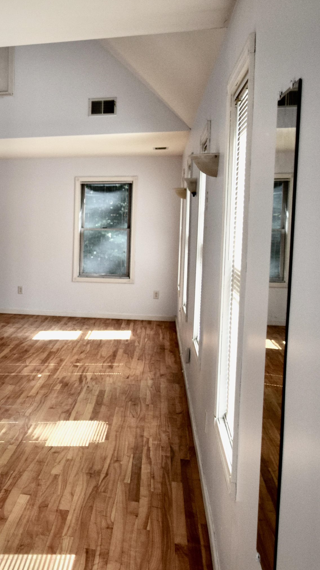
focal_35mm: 43
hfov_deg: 24.6
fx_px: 649
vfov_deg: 47.4
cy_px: 285
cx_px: -81
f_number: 3.5
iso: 400
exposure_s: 1/320
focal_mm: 18
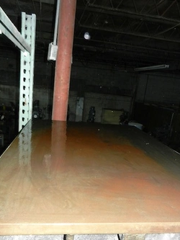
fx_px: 208
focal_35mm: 30
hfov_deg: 46.8
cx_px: 94
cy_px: 137
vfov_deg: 59.7
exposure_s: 1/30
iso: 250
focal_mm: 4.5
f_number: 3.5
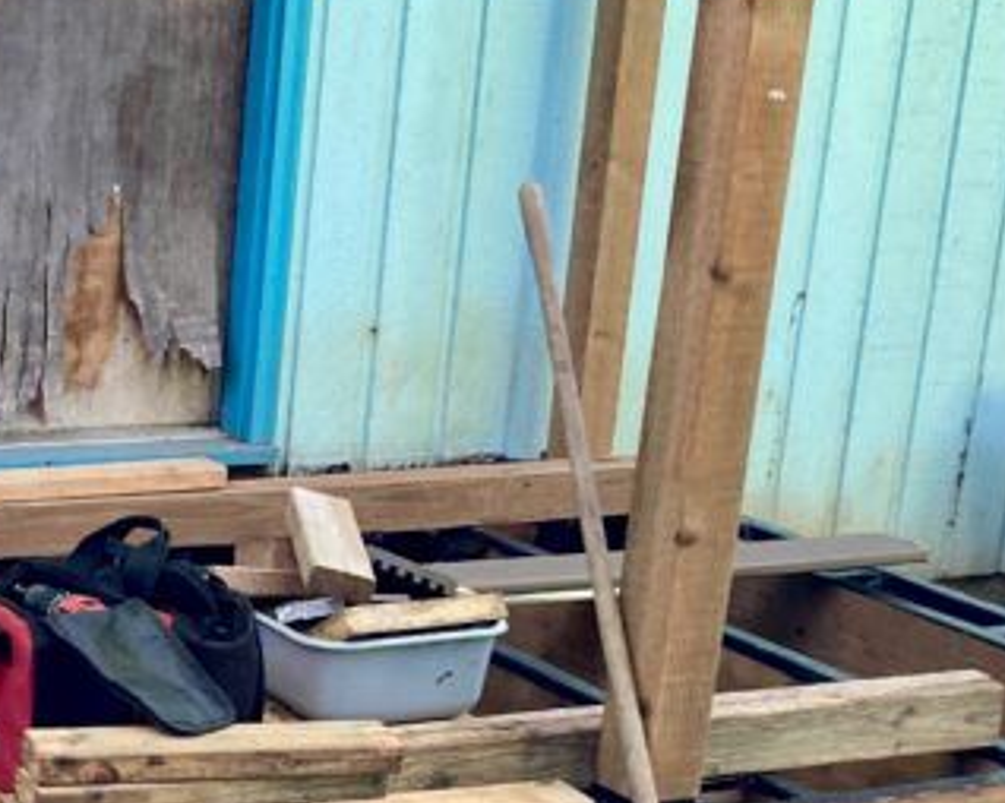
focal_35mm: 88
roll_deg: -4.0
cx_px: 54
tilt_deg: -18.7
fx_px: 2616
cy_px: 765
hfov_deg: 21.2
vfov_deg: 17.1
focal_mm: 3.99
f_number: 1.8
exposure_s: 1/64
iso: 80
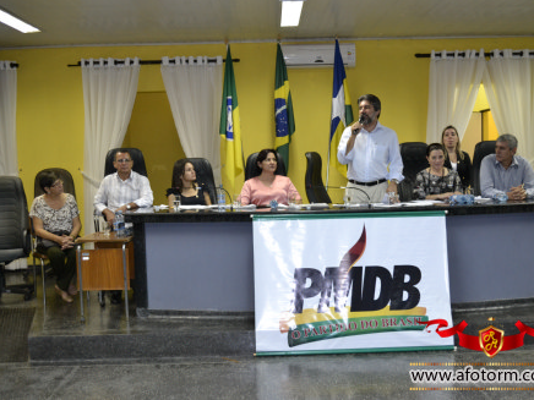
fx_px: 663
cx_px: 282
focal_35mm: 43
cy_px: 198
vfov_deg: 33.6
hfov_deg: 43.8
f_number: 4.2
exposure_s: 1/60
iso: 2000
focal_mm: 26
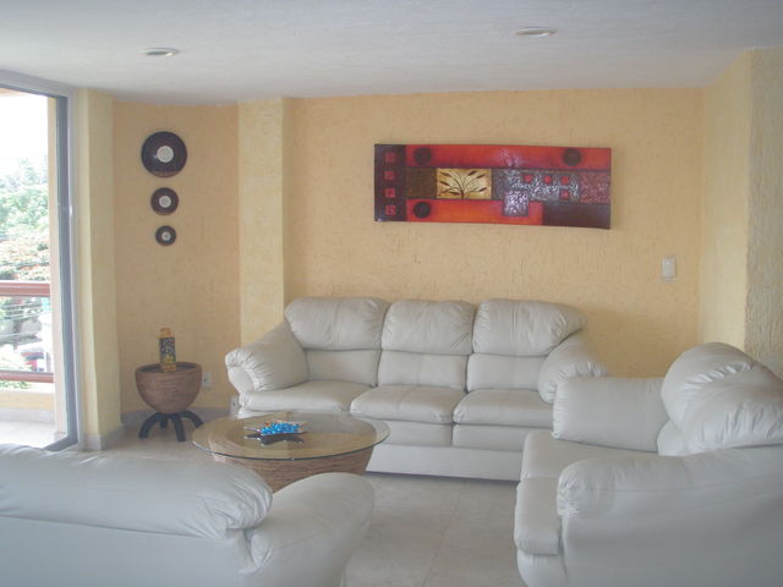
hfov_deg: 49.0
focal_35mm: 38
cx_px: 392
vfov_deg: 37.7
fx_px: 860
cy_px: 294
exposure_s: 1/30
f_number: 3.5
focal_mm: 6.7
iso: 125
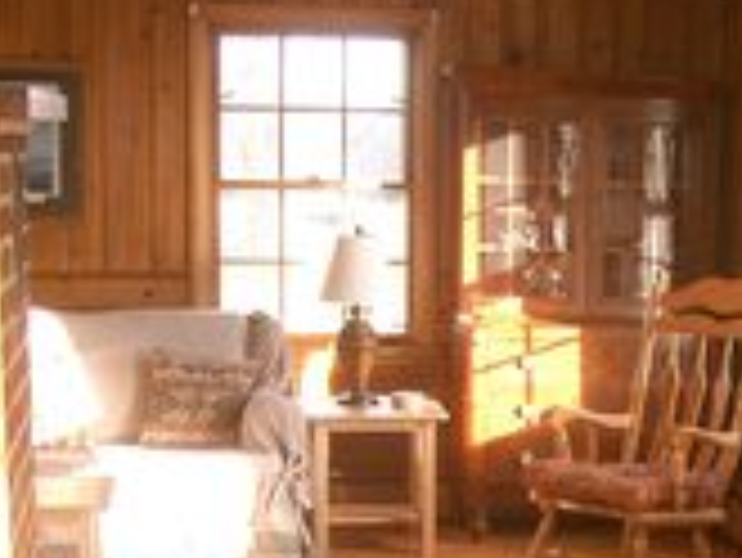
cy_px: 522
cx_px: 751
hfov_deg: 21.6
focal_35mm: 87
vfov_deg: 16.7
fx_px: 1866
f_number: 2.8
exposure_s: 1/60
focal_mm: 8
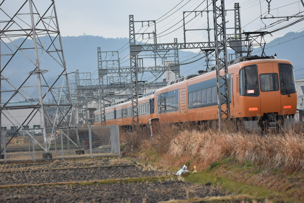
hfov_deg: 13.0
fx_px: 1331
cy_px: 102
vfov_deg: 8.7
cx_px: 152
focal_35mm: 158
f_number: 2.8
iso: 1600
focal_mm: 105
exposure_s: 1/500
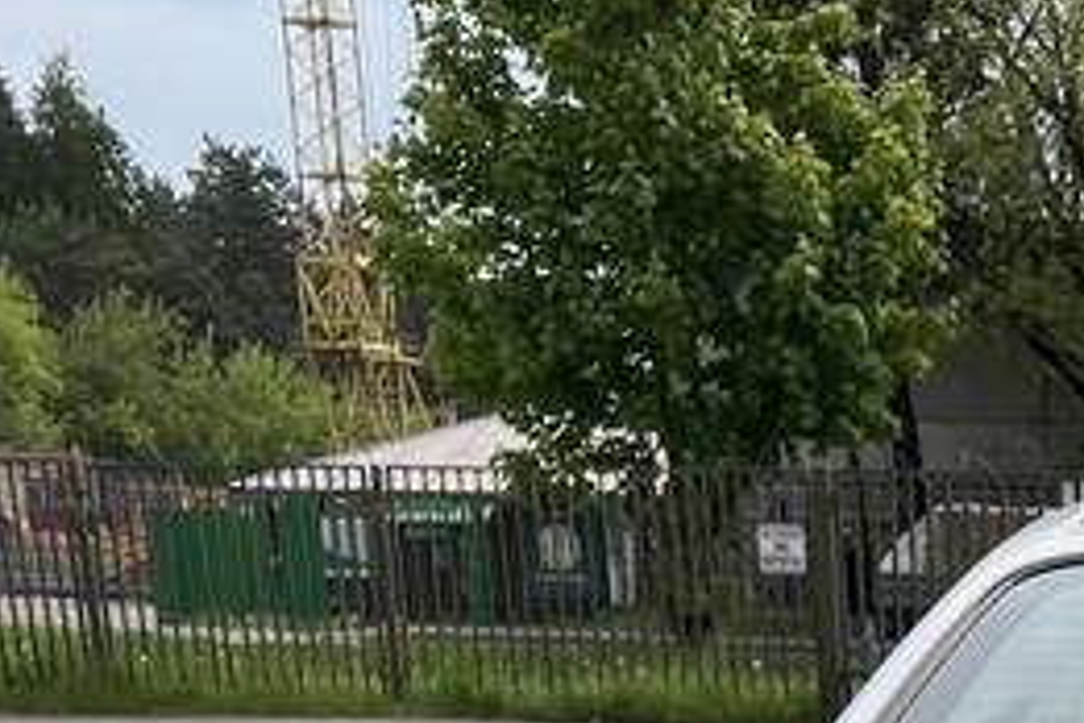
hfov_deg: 17.3
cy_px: 1558
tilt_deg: -16.2
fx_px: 3192
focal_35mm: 106
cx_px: 1653
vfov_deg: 11.4
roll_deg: -1.0
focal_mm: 5.7
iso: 50
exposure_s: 1/2915
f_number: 1.5
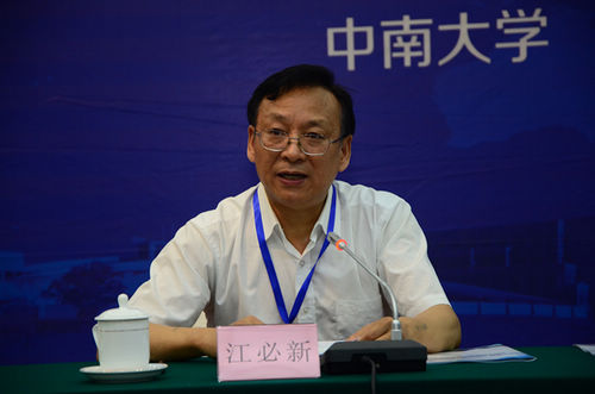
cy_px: 197
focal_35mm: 147
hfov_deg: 14.0
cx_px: 298
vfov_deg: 9.3
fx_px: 2424
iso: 800
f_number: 5.6
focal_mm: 98
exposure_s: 1/40
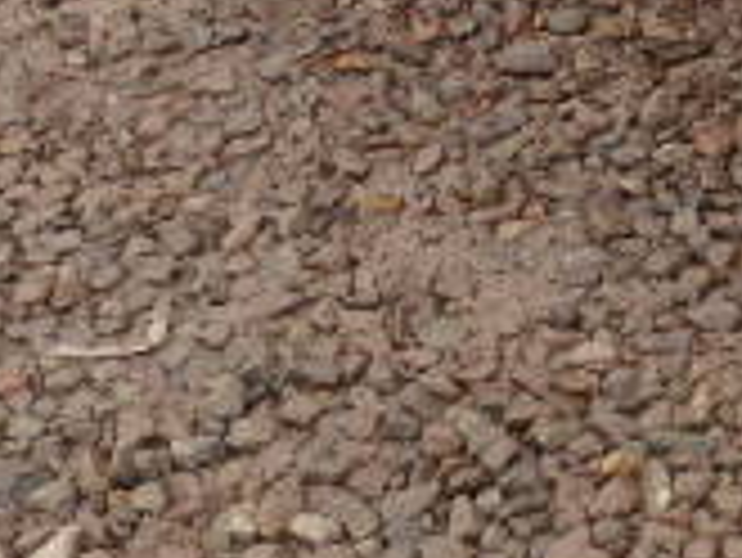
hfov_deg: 15.1
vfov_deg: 11.3
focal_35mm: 124
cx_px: 980
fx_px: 2660
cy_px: -387
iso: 125
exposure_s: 1/60
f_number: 4.2
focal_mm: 5.7
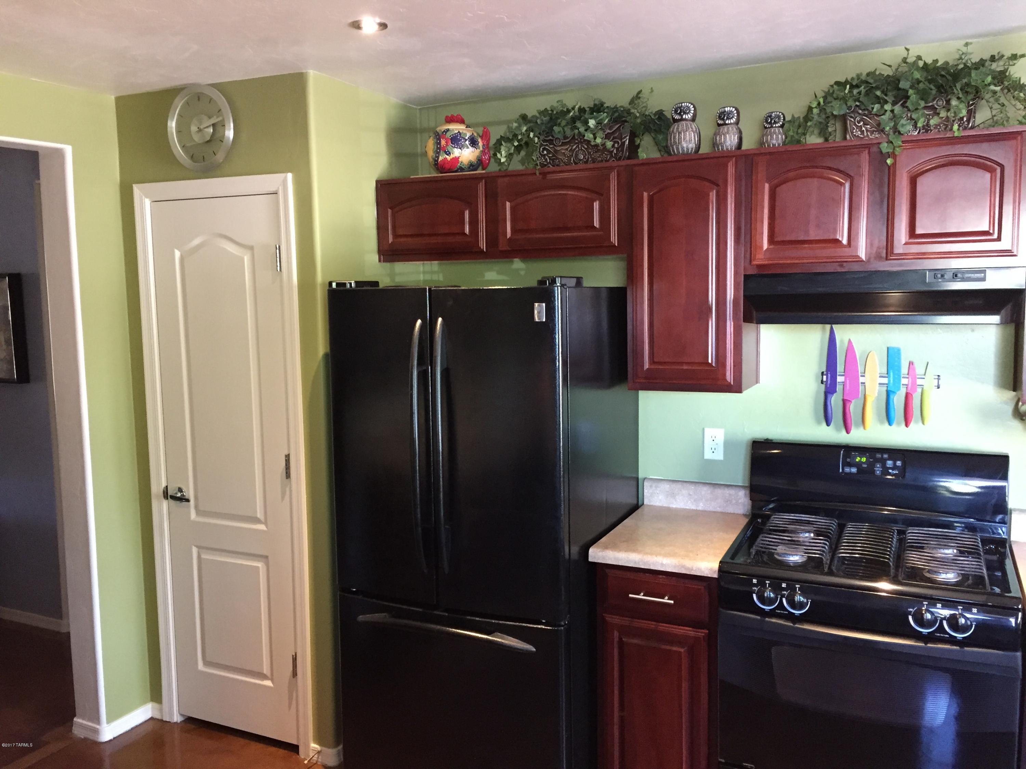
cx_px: 513
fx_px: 860
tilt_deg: -6.4
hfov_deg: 61.7
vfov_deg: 48.2
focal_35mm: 29
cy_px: 384
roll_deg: +0.2
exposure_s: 1/15
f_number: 2.2
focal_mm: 4.15
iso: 250
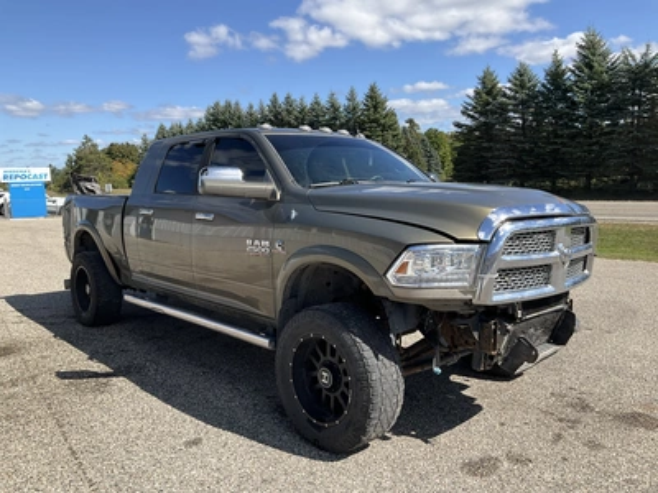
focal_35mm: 29
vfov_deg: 48.2
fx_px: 551
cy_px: 246
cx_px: 329
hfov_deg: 61.7
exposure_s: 1/1342
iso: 25
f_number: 1.8
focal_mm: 3
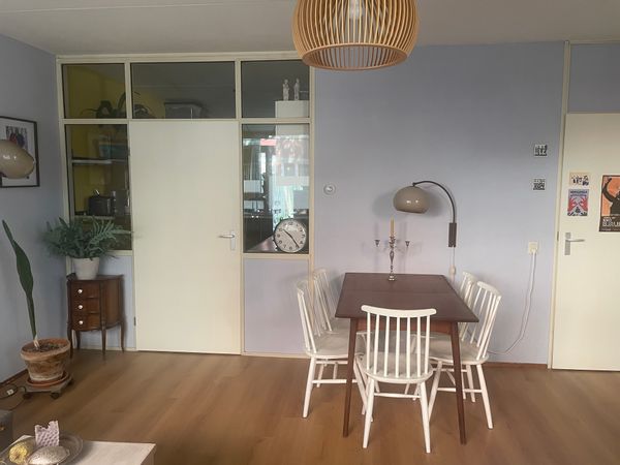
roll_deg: +0.1
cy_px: 232
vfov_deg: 53.1
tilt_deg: -6.3
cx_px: 310
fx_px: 466
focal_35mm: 26
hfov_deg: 67.3
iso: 125
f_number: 1.6
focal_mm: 4.2
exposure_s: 1/83
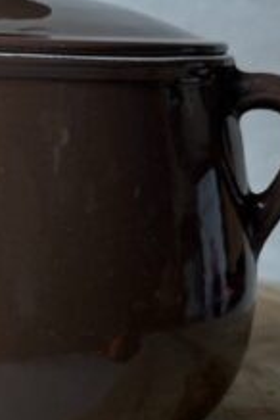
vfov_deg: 22.2
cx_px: -17
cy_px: 305
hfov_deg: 14.7
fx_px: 1062
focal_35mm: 91
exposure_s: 1/100
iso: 125
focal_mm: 6.76
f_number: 1.78
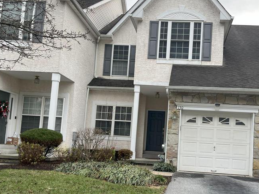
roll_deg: -4.7
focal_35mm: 41
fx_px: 307
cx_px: 156
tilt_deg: +4.7
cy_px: 112
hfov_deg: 45.5
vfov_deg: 35.1
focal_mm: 5.1
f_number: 1.6
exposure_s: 1/246
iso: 50
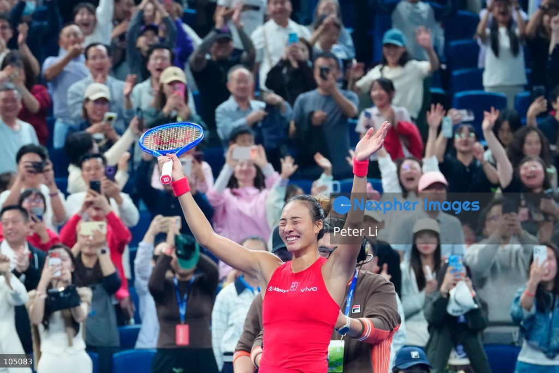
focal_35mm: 166
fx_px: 2577
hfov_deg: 12.4
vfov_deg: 8.3
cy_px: 186
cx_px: 280
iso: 5000
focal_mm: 166
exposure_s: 1/800
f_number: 4.5
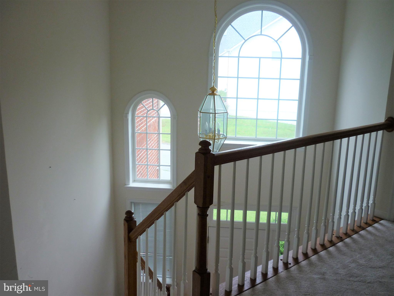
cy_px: 148
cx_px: 197
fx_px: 376
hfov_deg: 55.4
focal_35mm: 33
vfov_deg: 42.9
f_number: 2.8
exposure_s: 1/40
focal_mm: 5.5
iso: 80
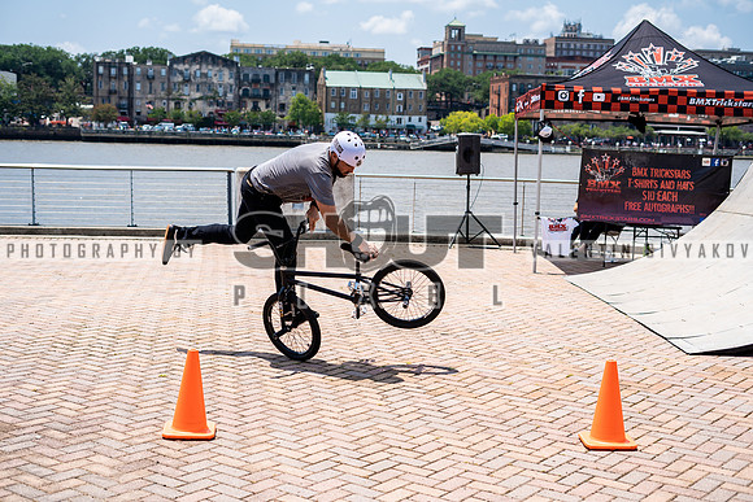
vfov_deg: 27.0
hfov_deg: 39.6
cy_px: 251
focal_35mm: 50
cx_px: 376
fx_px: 1046
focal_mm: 50
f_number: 3.5
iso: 125
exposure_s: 1/1600
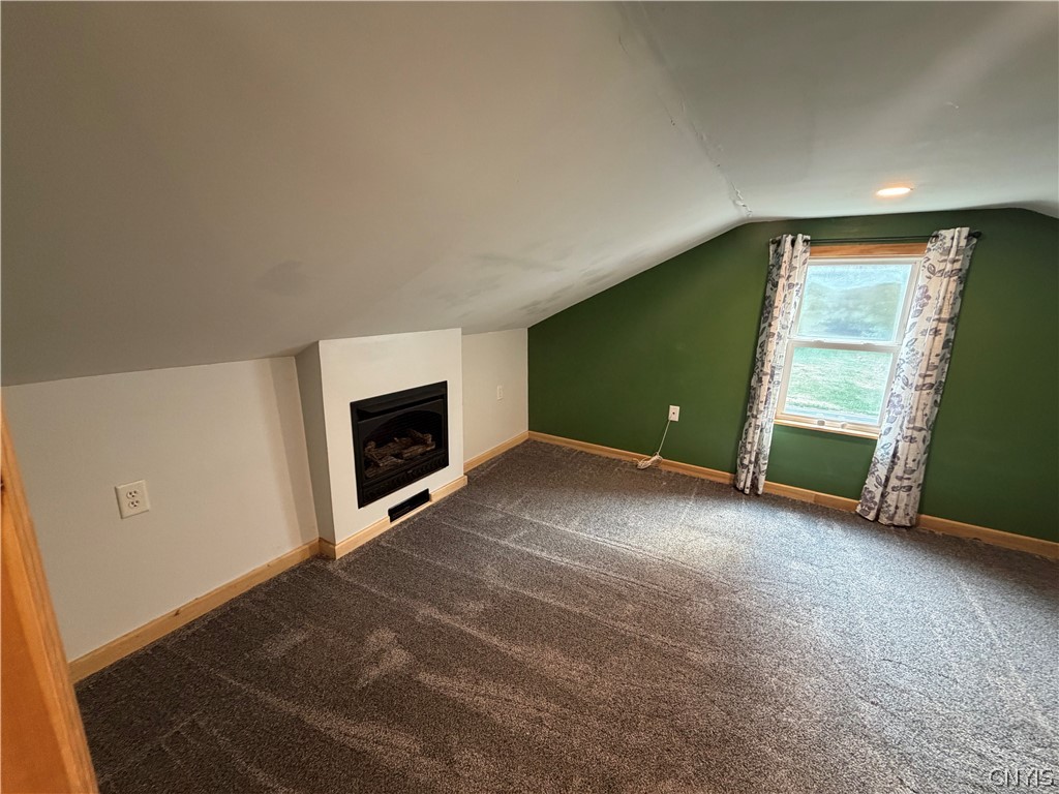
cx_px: 530
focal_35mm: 14
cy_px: 397
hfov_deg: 102.1
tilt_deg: -12.7
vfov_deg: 85.7
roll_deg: -1.7
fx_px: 428
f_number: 2.2
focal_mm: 2.22
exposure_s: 1/60
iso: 320
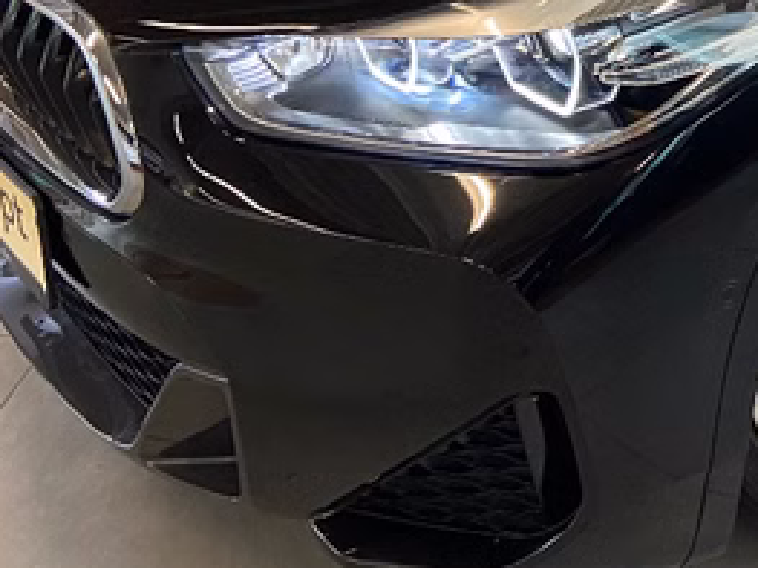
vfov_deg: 17.6
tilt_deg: -23.5
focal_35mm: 79
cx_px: 980
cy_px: -138
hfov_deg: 22.2
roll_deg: -0.4
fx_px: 1729
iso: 160
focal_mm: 4.25
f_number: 1.8
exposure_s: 1/50
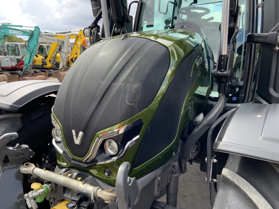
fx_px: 234
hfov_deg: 61.7
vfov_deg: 48.2
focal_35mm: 29
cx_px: 140
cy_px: 104
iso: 16
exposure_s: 1/335
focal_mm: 3
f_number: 1.8
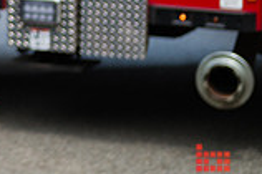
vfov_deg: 6.0
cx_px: -167
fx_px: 1650
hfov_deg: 8.8
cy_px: -89
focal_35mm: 227
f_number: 3.2
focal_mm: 62
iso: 200
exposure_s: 1/1250
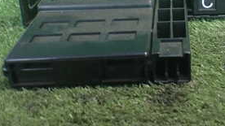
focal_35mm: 71
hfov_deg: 28.7
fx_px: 423
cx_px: 200
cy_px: 23
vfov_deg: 16.8
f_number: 2.3
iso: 800
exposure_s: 1/30
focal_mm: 5.4
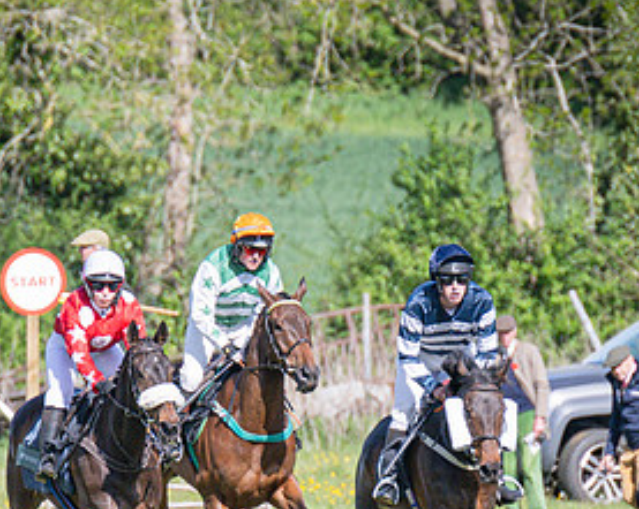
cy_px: 339
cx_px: 284
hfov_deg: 1.6
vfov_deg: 1.3
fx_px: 22236
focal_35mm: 1177
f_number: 4
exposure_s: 1/3200
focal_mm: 280
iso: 400
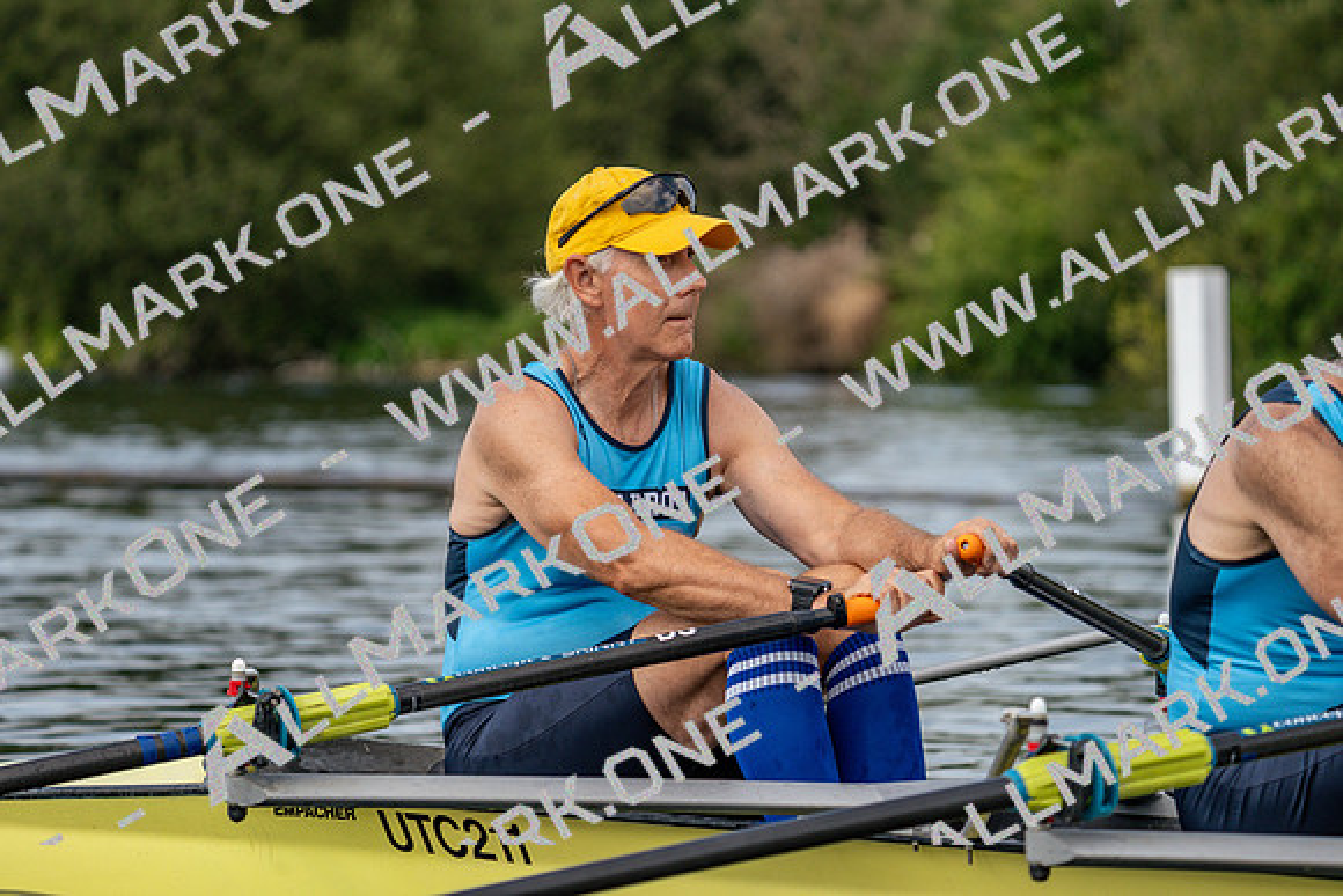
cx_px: 672
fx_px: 7463
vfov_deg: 6.9
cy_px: 448
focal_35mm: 200
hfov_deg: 10.3
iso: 400
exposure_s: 1/1600
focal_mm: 200
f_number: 5.6
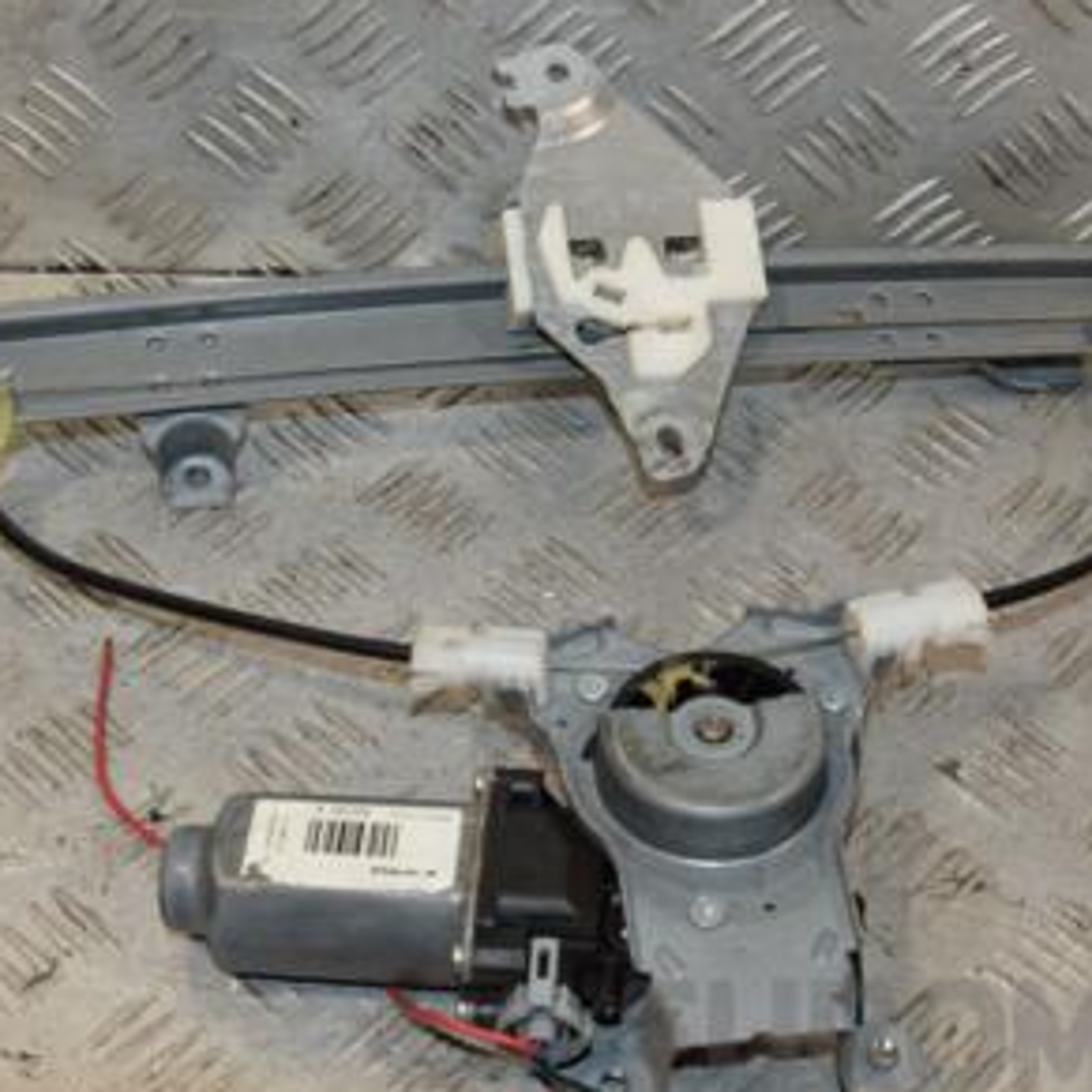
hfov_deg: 27.3
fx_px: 2248
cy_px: 537
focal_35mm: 63
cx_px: 552
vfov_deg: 27.3
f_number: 7.1
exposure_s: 1/200
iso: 800
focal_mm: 24
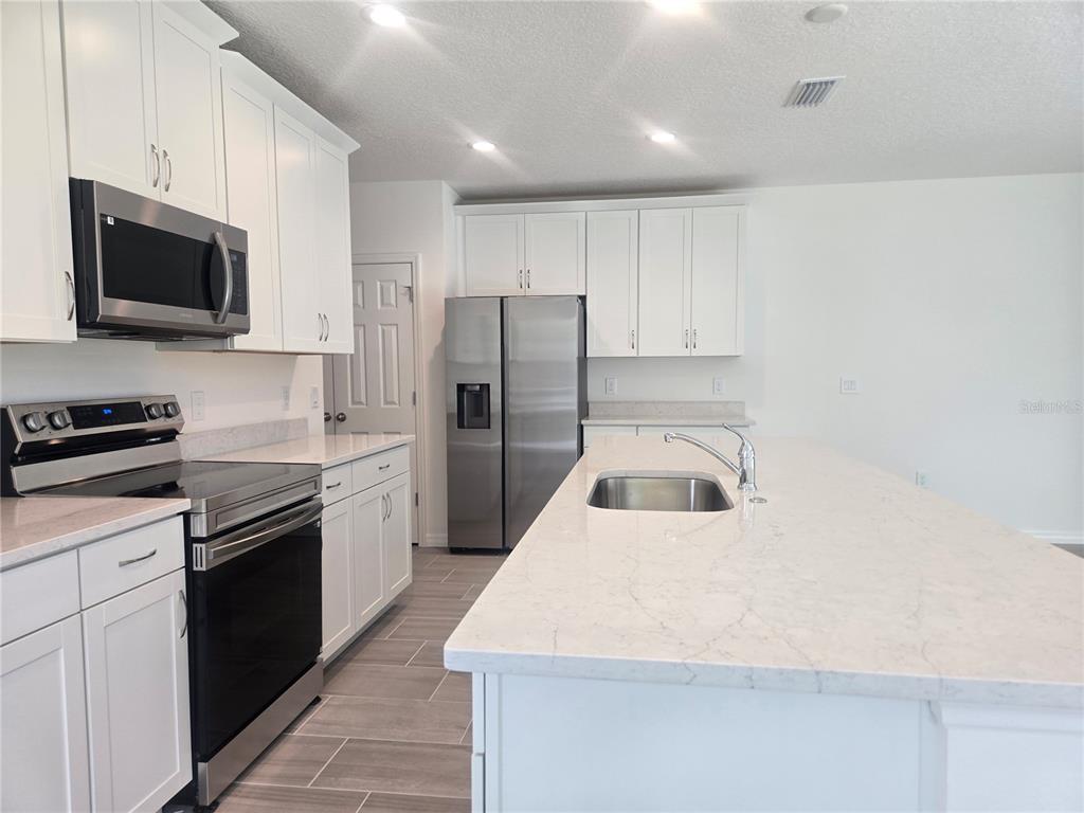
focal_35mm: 23
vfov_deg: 58.9
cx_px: 542
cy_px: 406
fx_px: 720
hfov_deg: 73.9
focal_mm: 5.4
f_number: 1.8
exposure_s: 1/120
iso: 80
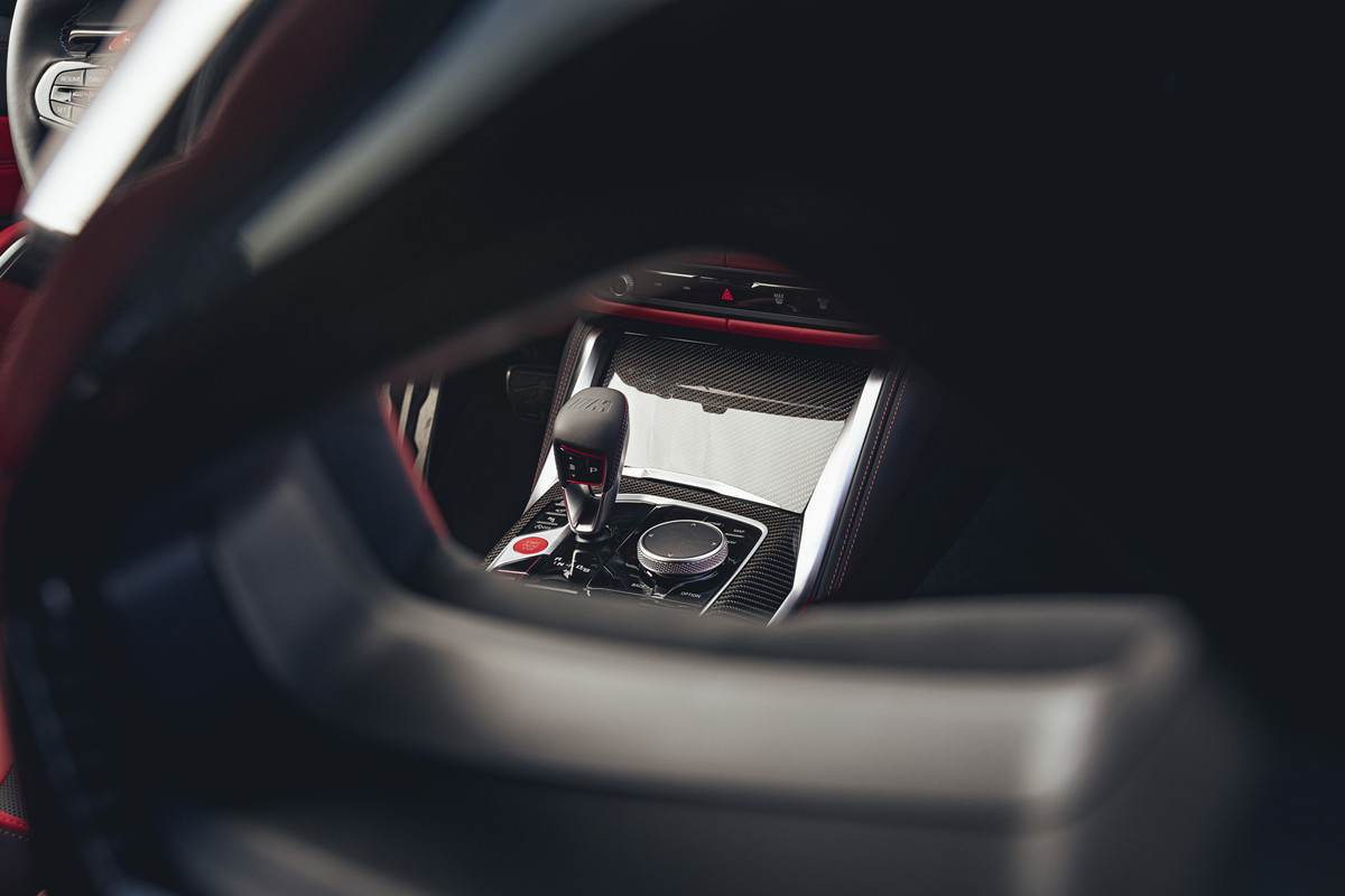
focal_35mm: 35
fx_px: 1308
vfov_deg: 37.9
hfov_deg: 54.4
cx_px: 672
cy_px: 448
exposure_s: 1/60
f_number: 9
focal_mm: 35
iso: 640
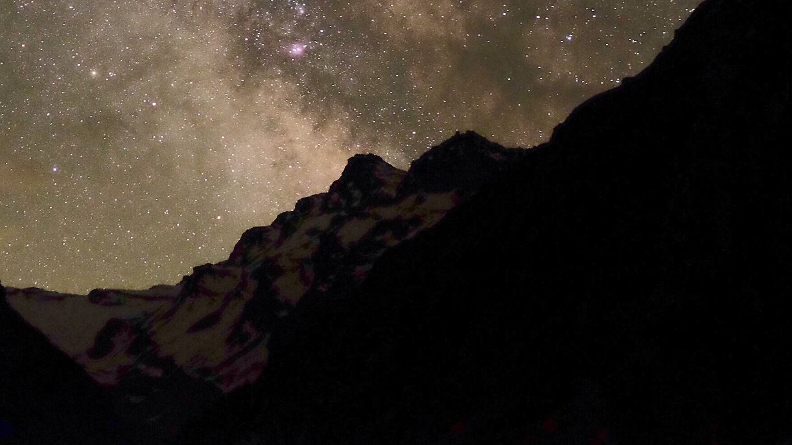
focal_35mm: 72
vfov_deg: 16.2
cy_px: -65
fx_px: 1512
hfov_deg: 28.7
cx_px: 156
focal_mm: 23
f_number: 2
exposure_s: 10
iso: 3200
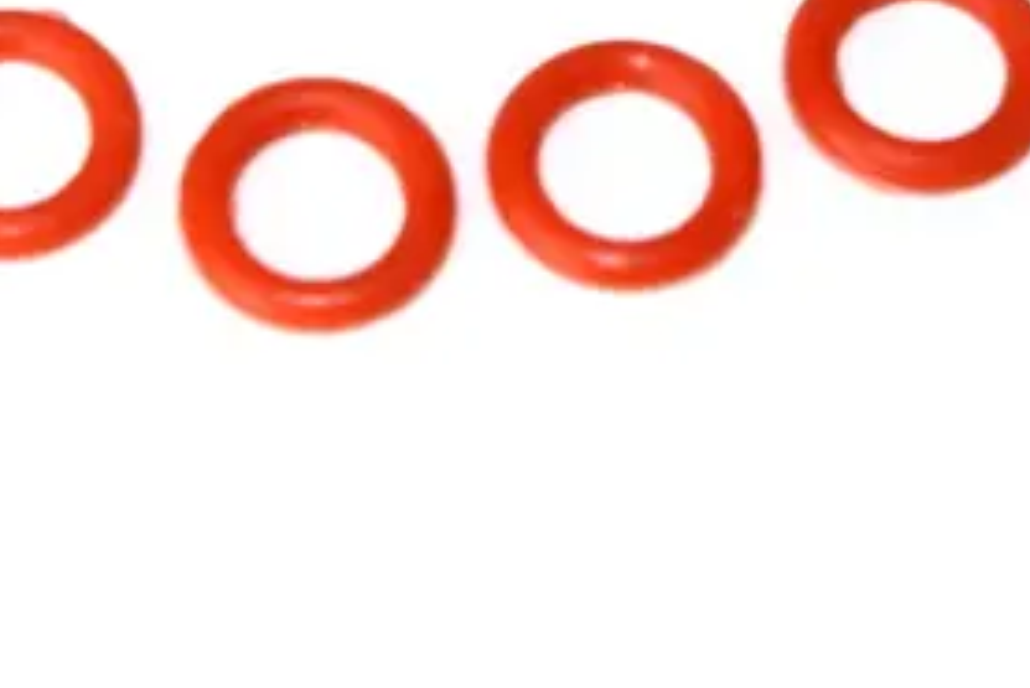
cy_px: -205
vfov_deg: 6.6
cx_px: 465
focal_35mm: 208
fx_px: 5954
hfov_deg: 9.9
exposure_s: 1/60
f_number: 8
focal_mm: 48
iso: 100
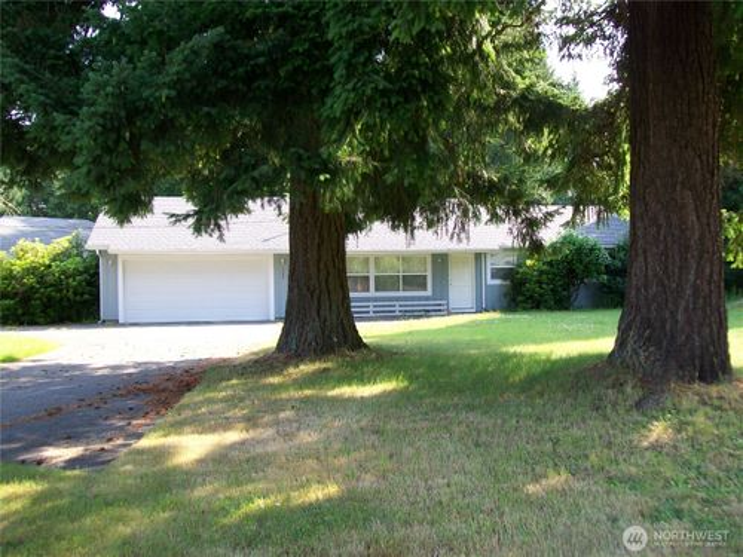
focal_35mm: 36
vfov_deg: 39.7
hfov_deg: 51.4
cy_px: 278
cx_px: 372
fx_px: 773
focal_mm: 6
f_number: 2.7
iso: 64
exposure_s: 1/160
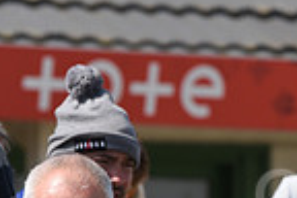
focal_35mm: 804
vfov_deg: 1.7
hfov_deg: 2.6
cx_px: 526
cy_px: 321
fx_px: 6632
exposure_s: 1/3200
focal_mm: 200
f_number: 5.6
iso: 400
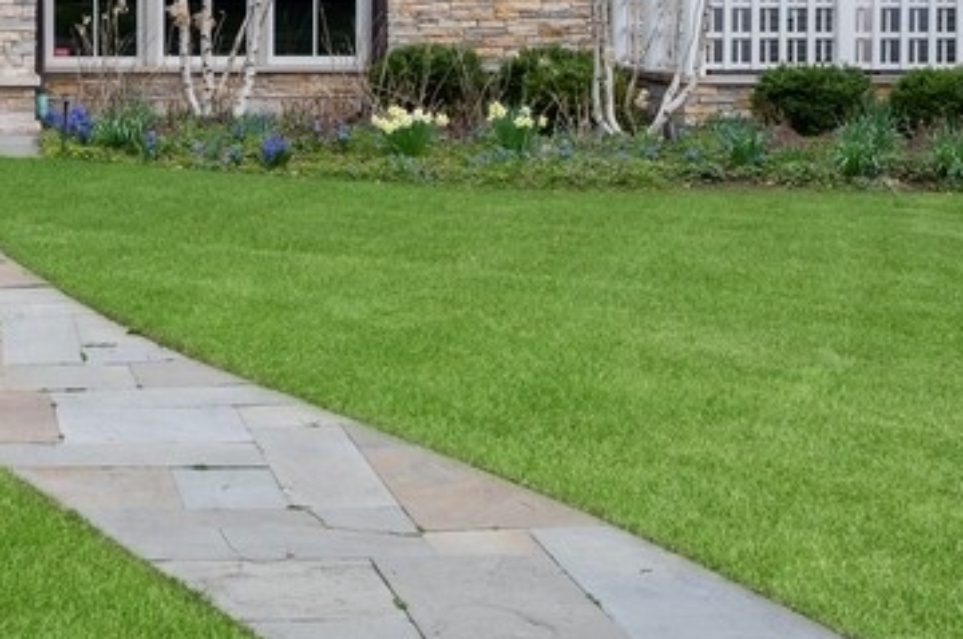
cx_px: 171
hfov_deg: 26.4
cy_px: -11
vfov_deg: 17.7
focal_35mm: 75
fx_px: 2004
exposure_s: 1/90
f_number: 8
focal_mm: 30
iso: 200
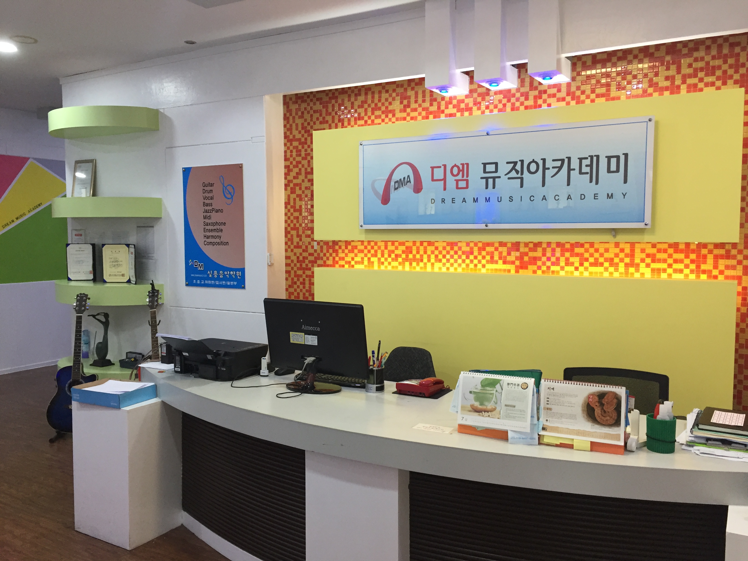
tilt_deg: -4.3
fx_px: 627
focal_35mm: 29
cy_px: 280
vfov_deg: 48.2
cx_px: 374
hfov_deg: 61.7
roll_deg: -0.9
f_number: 2.2
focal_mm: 4.15
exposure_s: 1/30
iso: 50
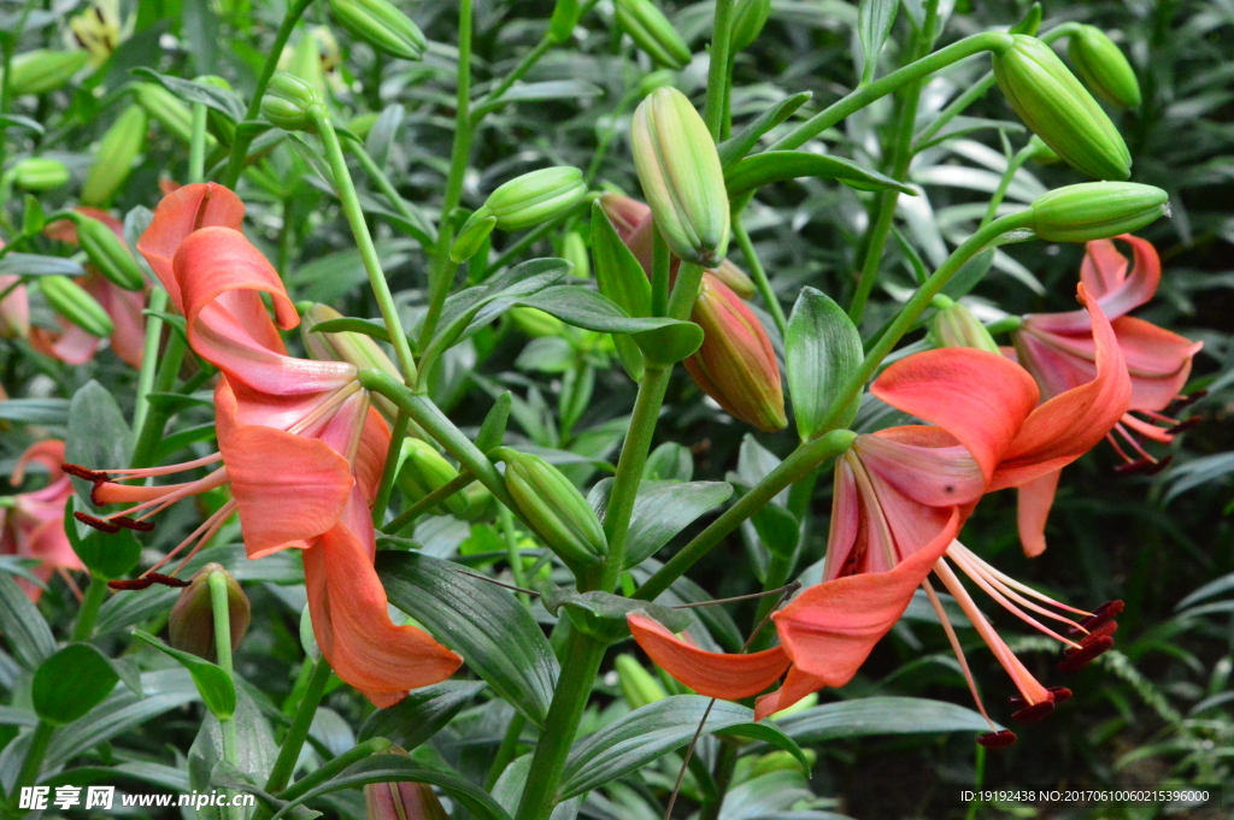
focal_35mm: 120
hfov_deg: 17.1
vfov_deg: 11.4
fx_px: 4110
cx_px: 617
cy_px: 410
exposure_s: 1/250
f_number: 20
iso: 5000
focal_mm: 80
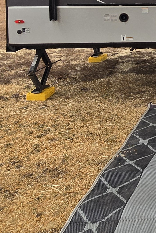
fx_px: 331
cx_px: 253
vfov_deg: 33.3
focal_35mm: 51
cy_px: -31
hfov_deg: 21.0
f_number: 2.2
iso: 80
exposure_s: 1/120
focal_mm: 2.2
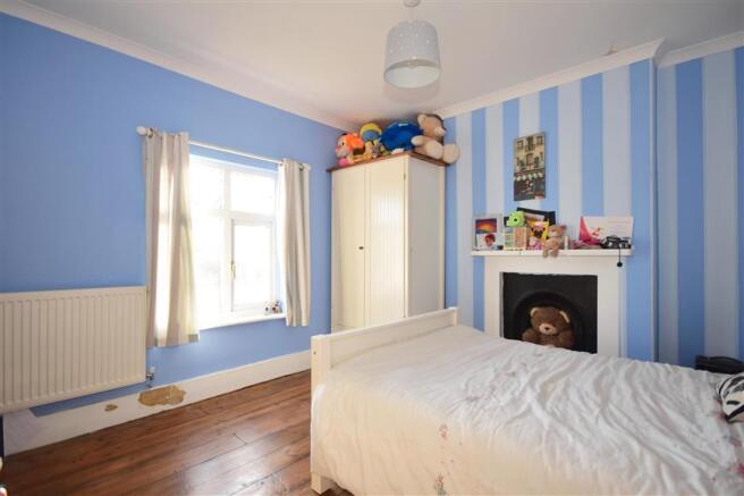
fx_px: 356
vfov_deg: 69.6
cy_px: 248
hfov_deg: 92.5
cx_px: 372
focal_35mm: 17
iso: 400
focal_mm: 11.5
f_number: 5.6
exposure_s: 1/50
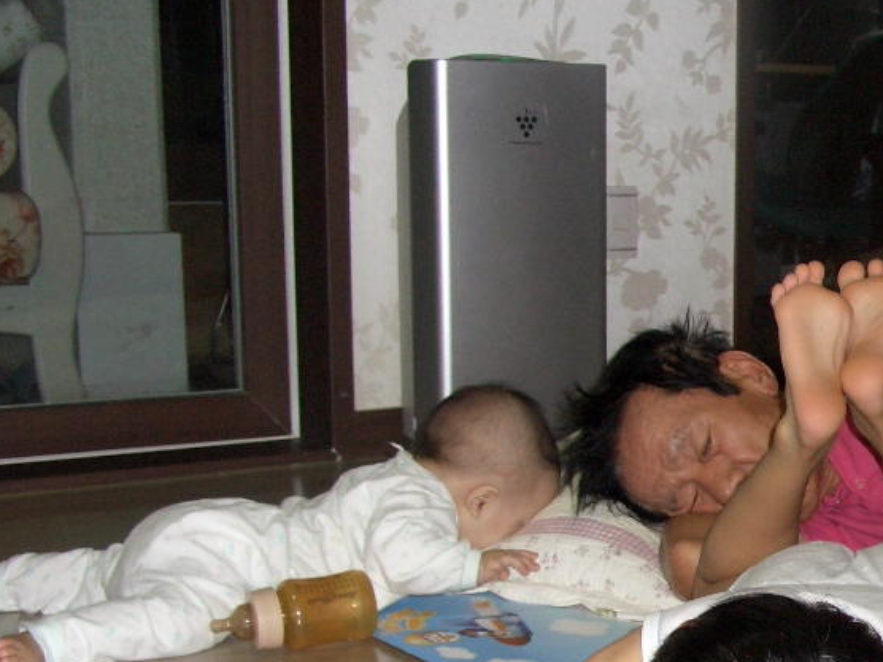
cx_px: 958
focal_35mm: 76
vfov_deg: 19.0
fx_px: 1939
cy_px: 618
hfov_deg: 24.1
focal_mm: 7.1
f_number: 2.8
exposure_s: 1/60
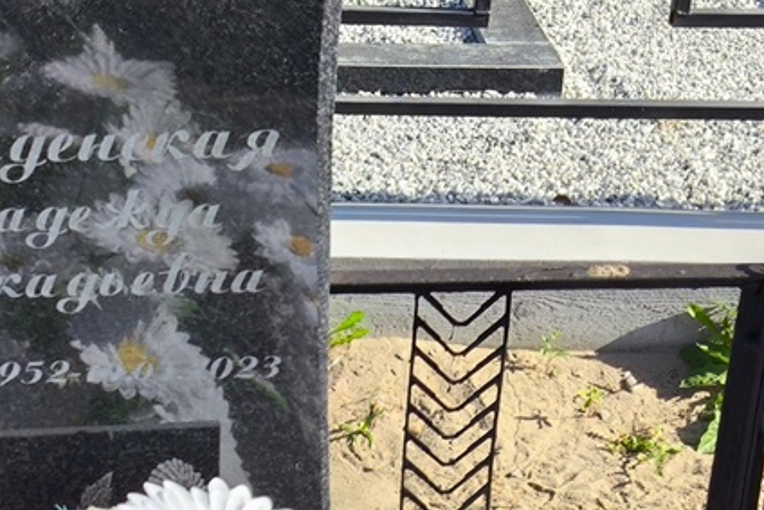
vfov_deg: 14.0
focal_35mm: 98
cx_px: 46
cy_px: 276
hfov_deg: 20.3
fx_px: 2080
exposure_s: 1/1351
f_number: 1.7
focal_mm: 4.71
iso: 50
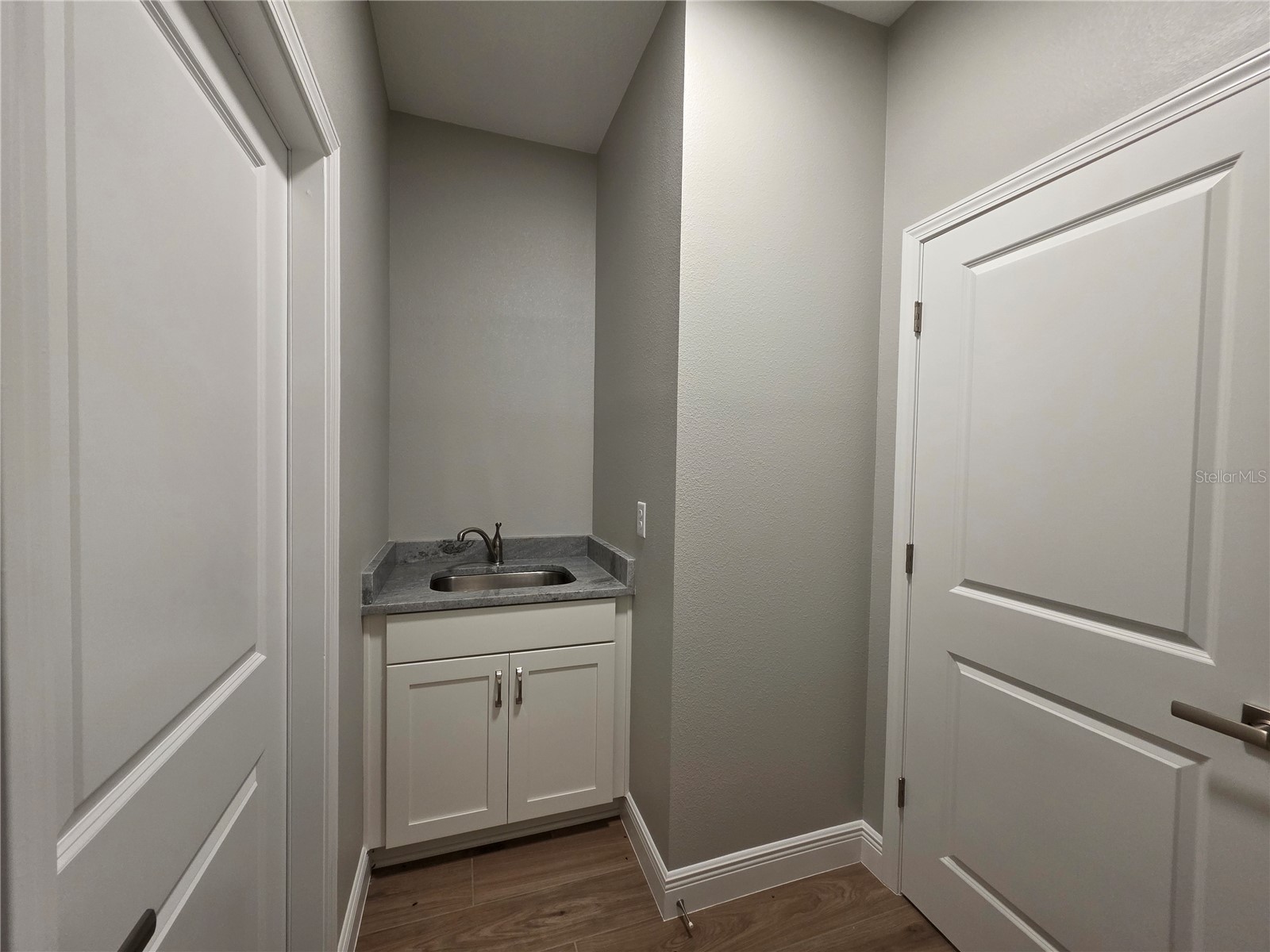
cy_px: 476
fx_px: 477
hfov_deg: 106.2
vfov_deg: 89.9
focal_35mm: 13
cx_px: 635
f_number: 1.9
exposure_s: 1/120
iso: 250
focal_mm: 2.2
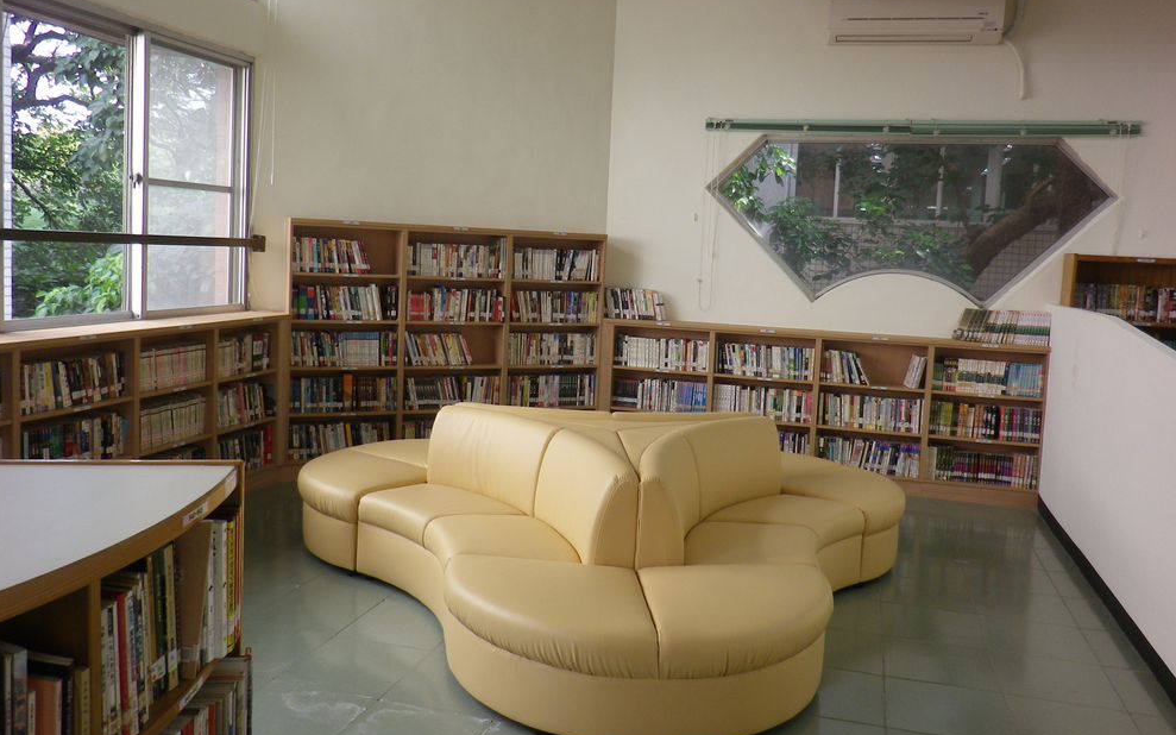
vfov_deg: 41.7
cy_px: 319
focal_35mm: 30
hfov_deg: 62.9
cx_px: 591
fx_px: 961
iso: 80
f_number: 3.2
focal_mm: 5
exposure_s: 1/50
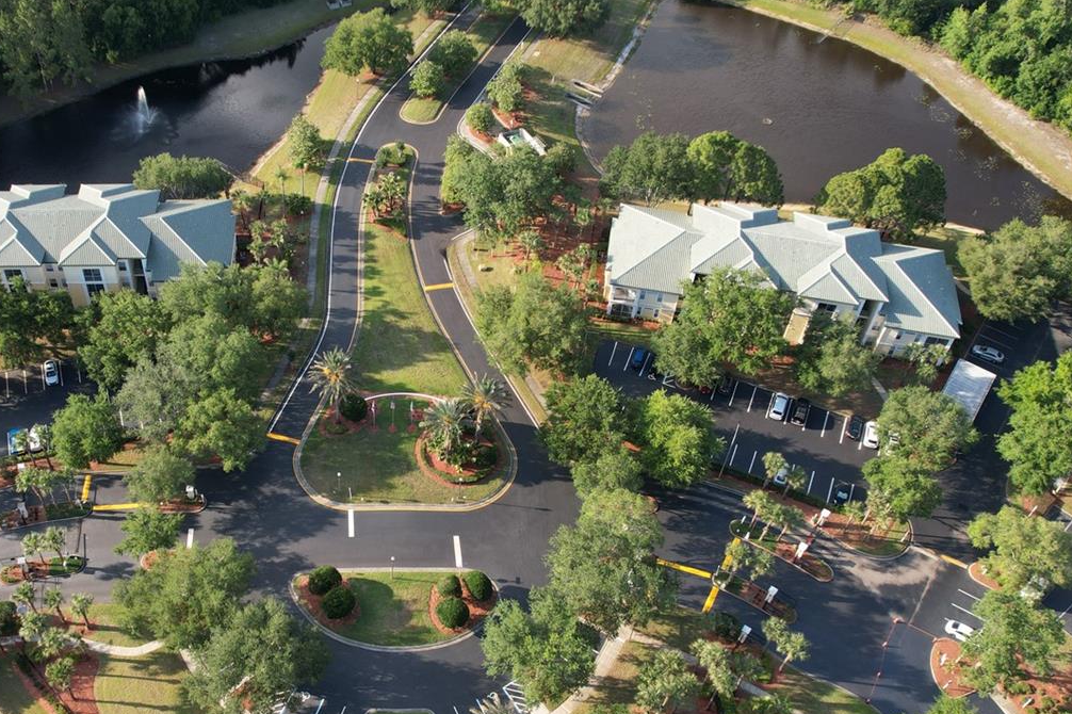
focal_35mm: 35
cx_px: 377
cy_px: 408
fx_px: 1042
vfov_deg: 37.8
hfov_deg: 53.6
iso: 110
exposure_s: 1/640
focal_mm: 8.38
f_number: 2.8
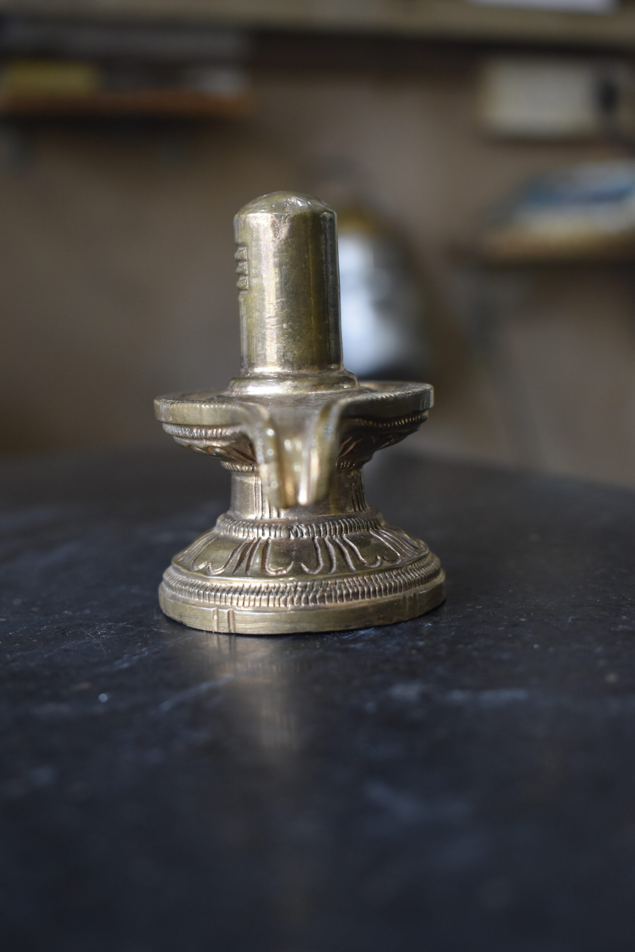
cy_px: 476
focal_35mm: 48
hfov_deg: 28.1
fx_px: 1270
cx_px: 318
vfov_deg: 41.1
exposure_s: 1/60
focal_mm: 32
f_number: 5
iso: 800
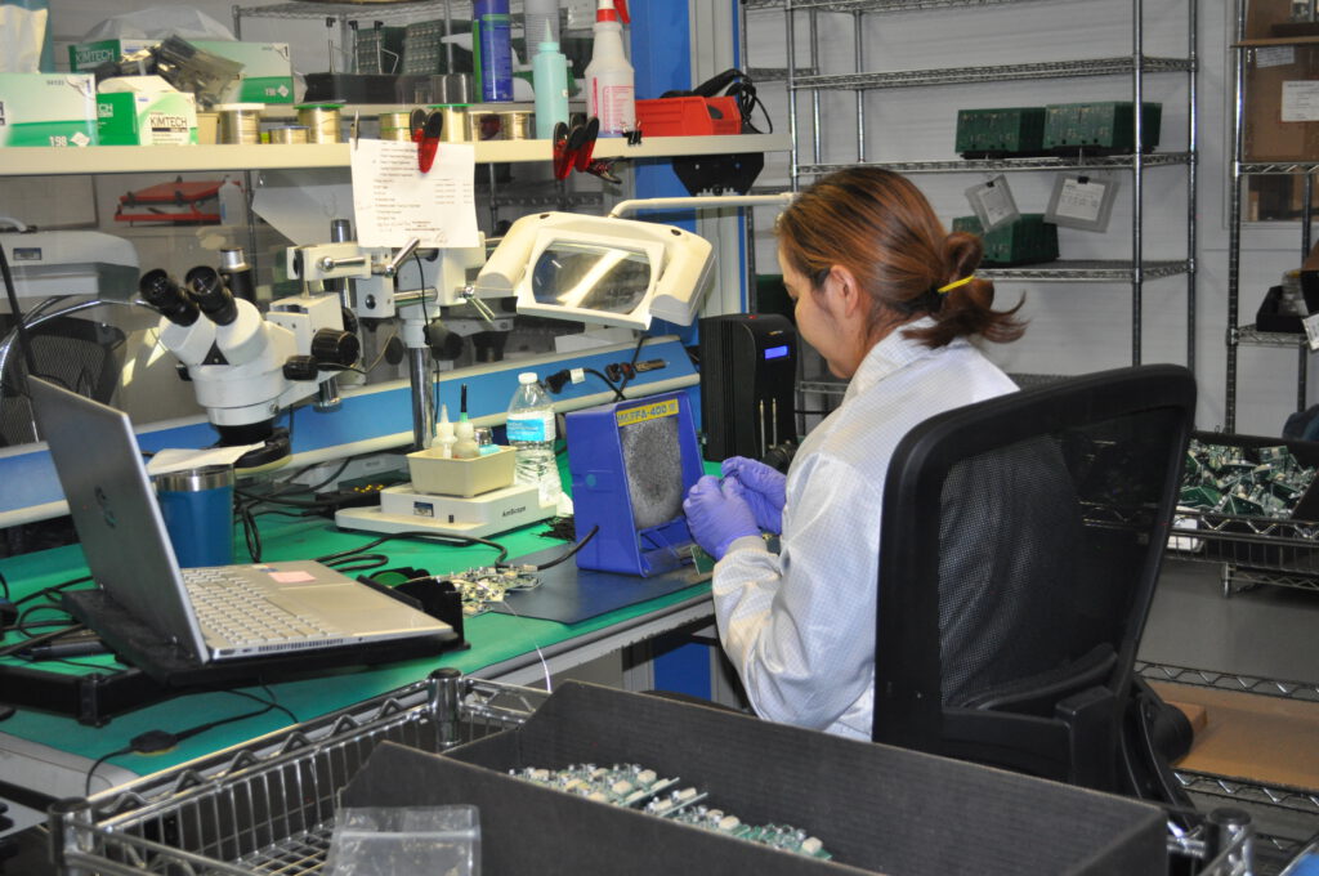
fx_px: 1756
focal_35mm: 48
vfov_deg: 28.0
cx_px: 660
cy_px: 438
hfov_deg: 41.2
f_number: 4.8
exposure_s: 1/60
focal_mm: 32
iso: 800
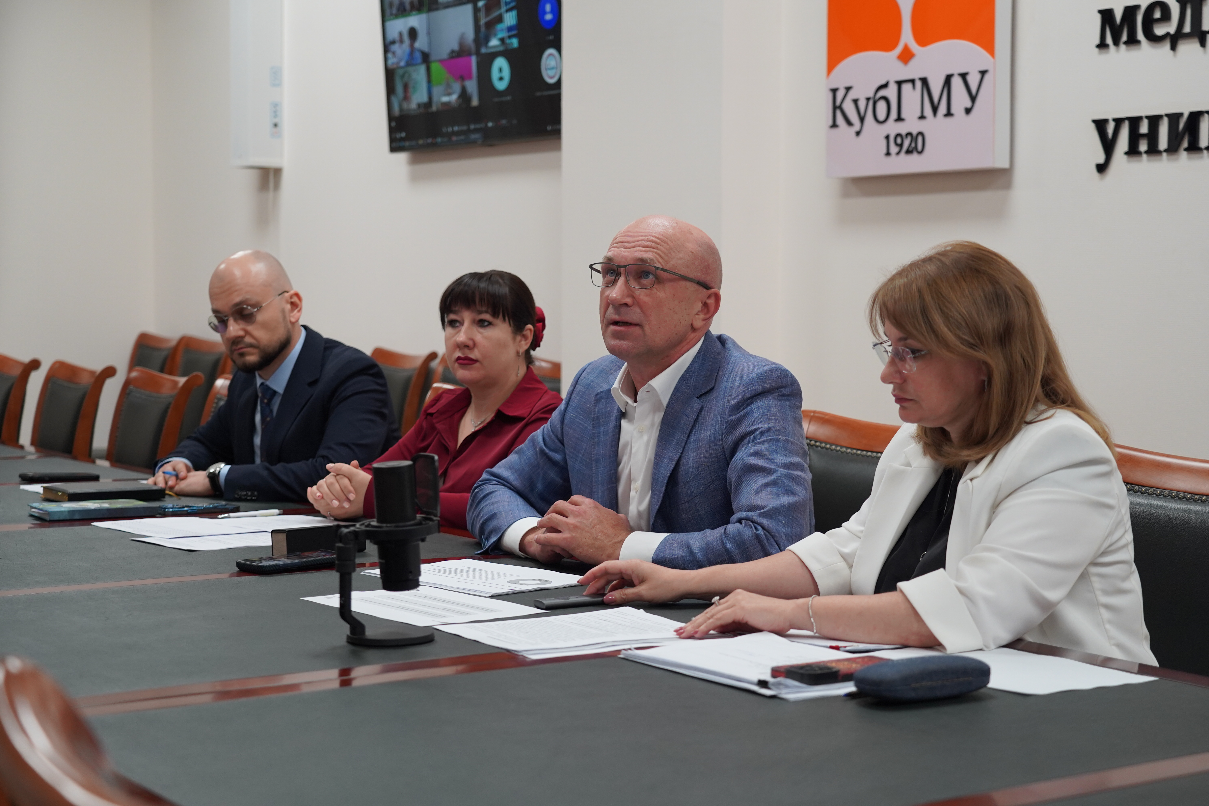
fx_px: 1881
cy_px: 403
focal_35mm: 56
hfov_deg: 35.6
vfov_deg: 24.2
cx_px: 604
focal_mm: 56
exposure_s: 1/160
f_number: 4
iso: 1250
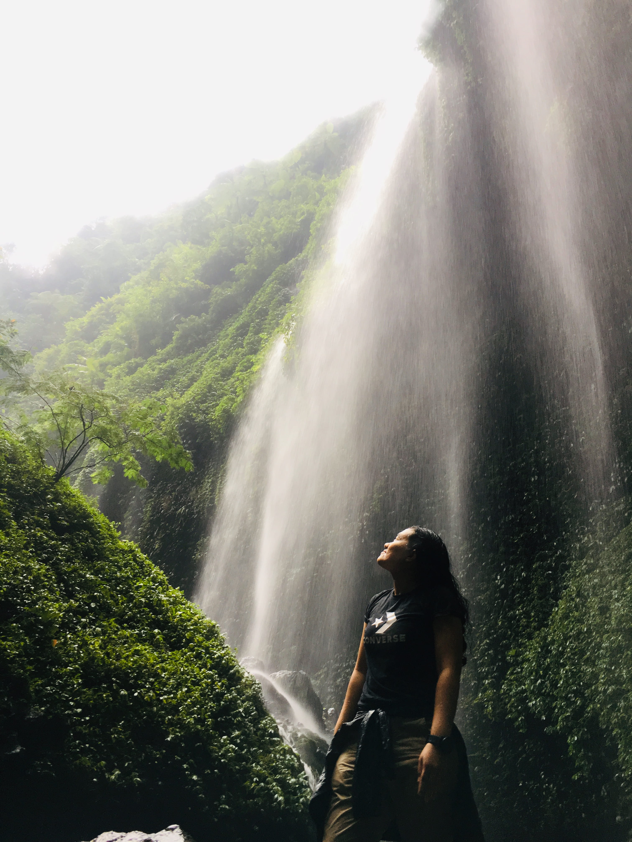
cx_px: 316
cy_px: 421
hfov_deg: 48.2
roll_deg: -3.5
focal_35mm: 29
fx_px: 706
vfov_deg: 61.7
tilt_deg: +34.1
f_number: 2.2
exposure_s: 1/33
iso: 40
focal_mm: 4.15
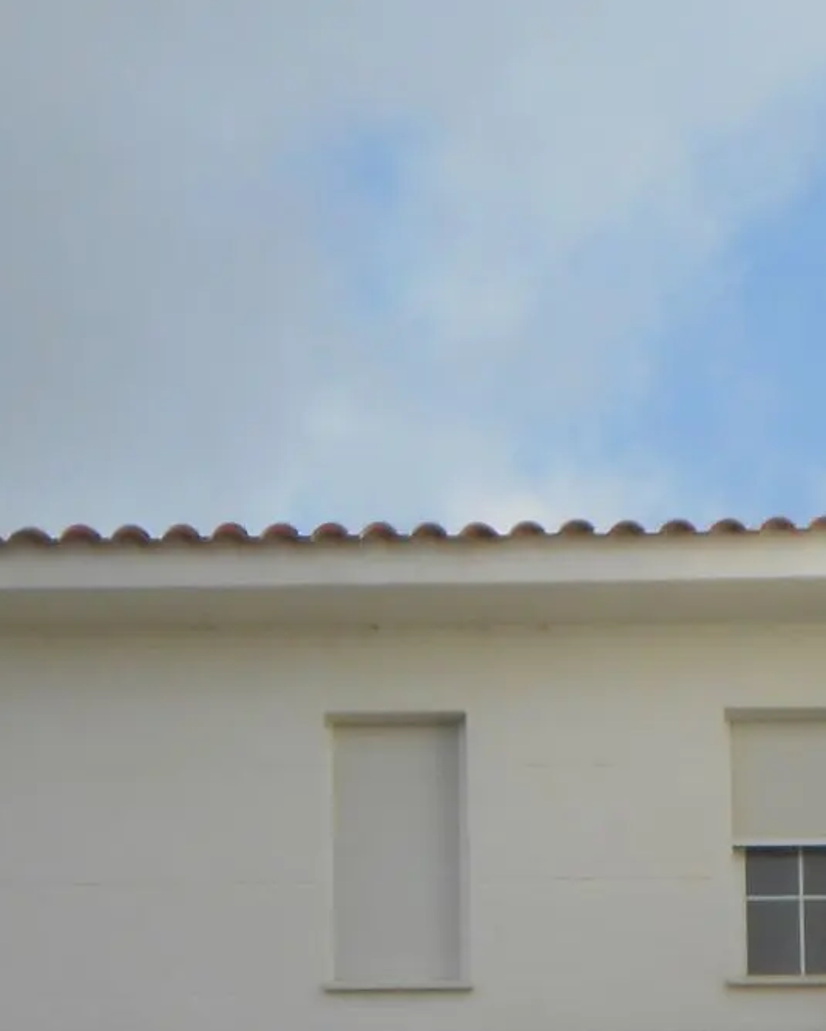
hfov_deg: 4.9
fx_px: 9558
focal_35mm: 313
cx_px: 333
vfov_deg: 6.2
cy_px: 955
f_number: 4.6
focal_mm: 16.5
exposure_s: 1/640
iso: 80
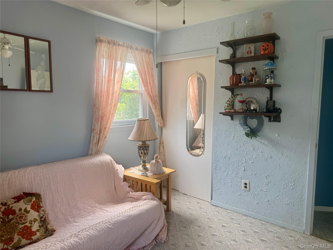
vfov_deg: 56.8
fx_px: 231
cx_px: 166
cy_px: 125
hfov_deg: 71.6
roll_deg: +0.7
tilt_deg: -7.2
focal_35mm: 24
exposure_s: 1/121
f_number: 1.78
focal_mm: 6.76
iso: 100
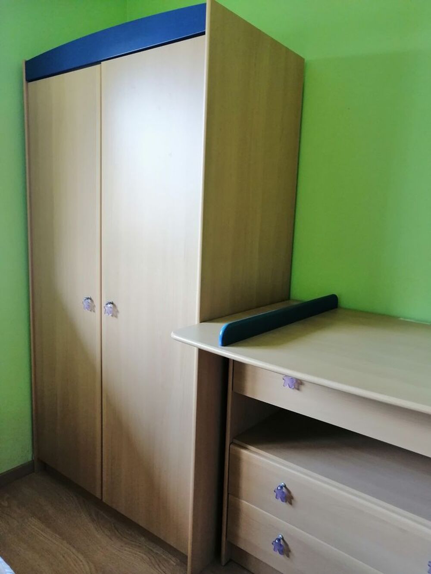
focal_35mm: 26
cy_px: 287
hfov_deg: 53.1
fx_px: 432
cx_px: 216
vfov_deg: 67.3
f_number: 1.8
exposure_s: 1/30
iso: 160
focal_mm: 3.95
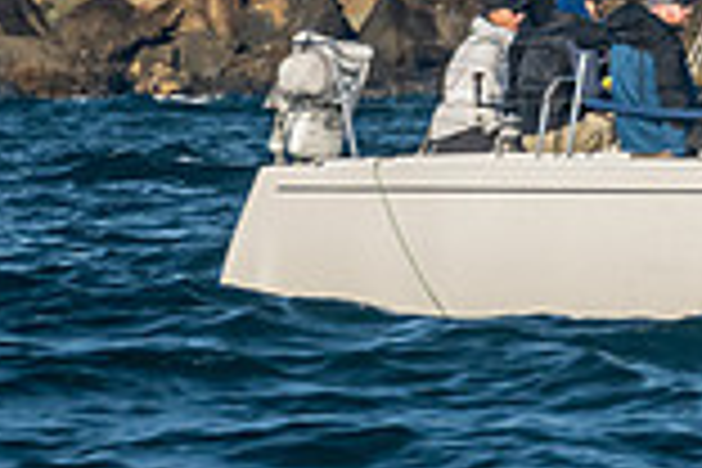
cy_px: -307
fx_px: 26303
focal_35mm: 1349
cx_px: 870
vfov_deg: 1.0
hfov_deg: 1.5
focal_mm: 200
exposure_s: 1/1600
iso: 400
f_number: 6.3
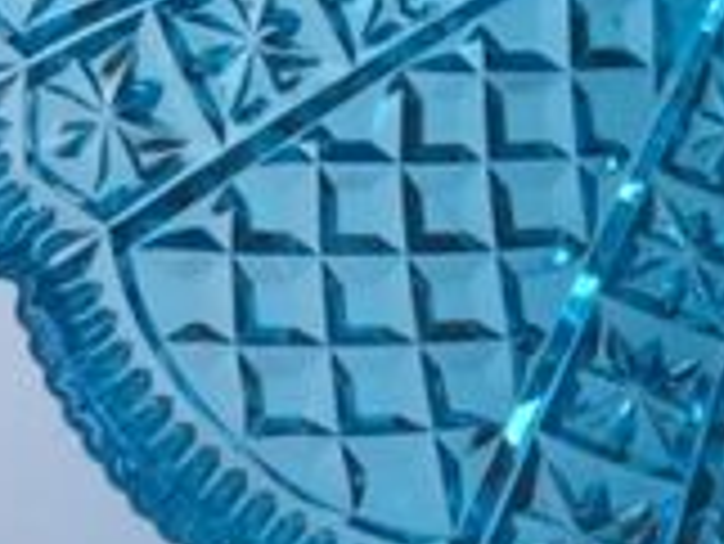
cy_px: -256
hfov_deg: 16.2
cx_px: 949
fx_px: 2407
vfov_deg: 12.3
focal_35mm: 115
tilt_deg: -32.1
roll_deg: +0.8
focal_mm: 4.15
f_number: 2.2
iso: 50
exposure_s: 1/100
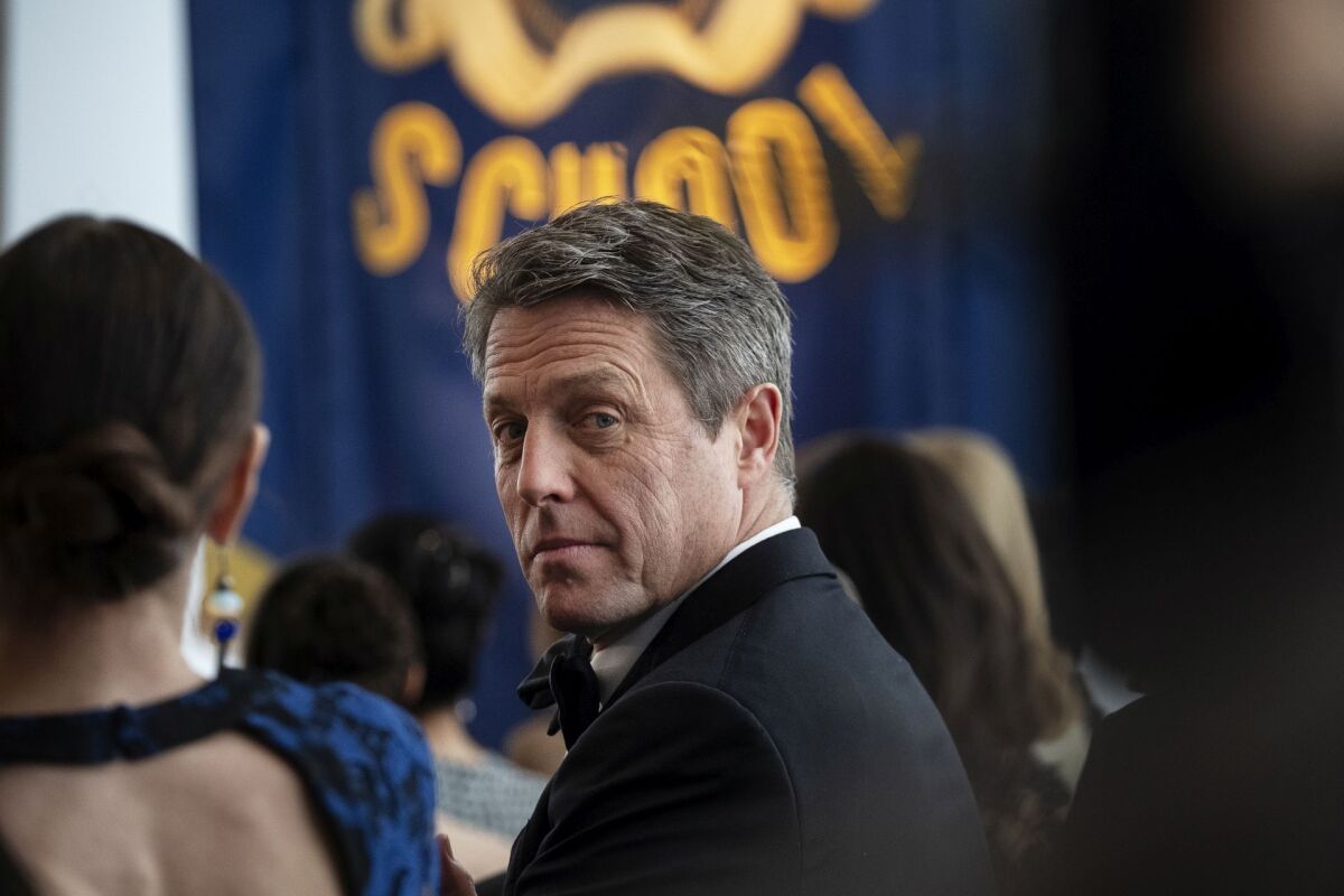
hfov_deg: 9.8
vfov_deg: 6.5
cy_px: 448
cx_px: 672
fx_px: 7839
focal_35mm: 210
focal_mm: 140
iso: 1600
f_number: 4
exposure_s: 1/640
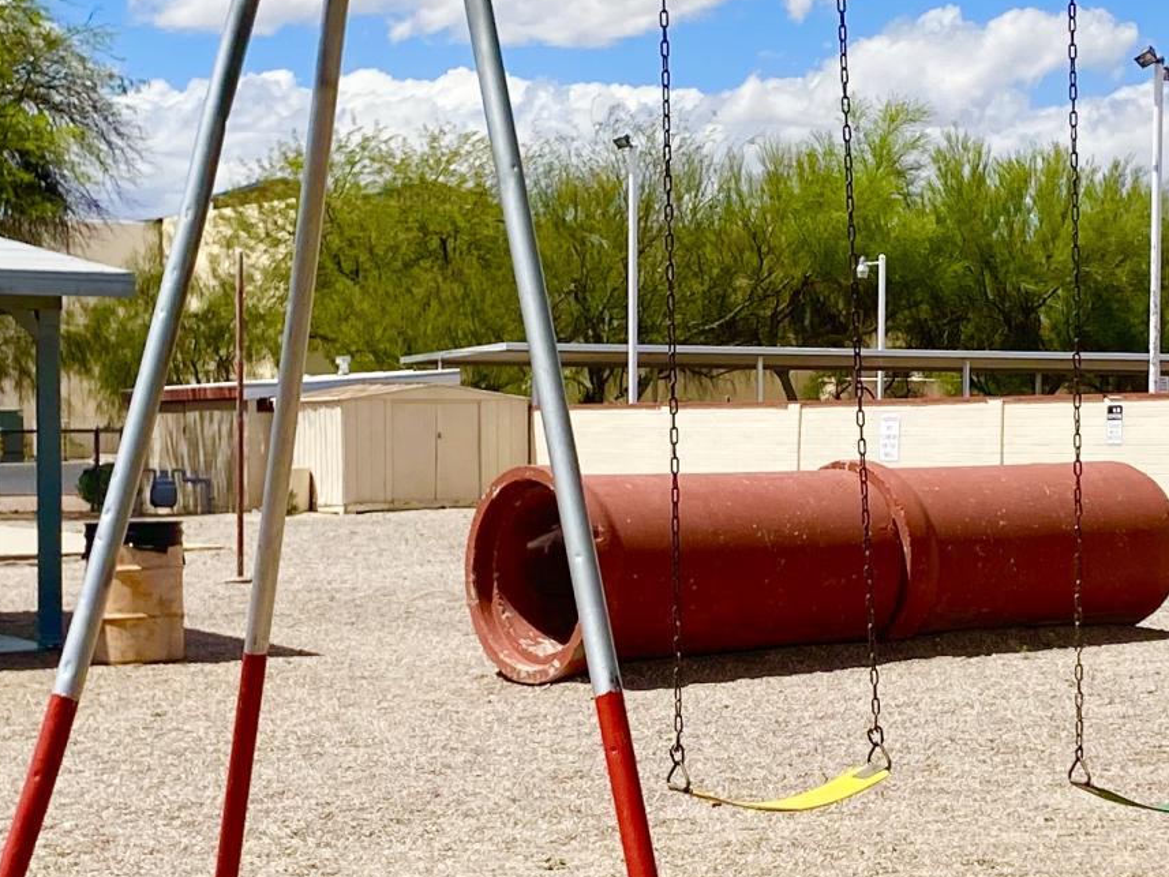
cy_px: 521
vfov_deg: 16.2
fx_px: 3074
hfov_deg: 21.4
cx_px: 836
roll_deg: -0.9
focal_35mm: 91
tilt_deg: -1.1
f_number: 1.8
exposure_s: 1/5525
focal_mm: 4.25
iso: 32
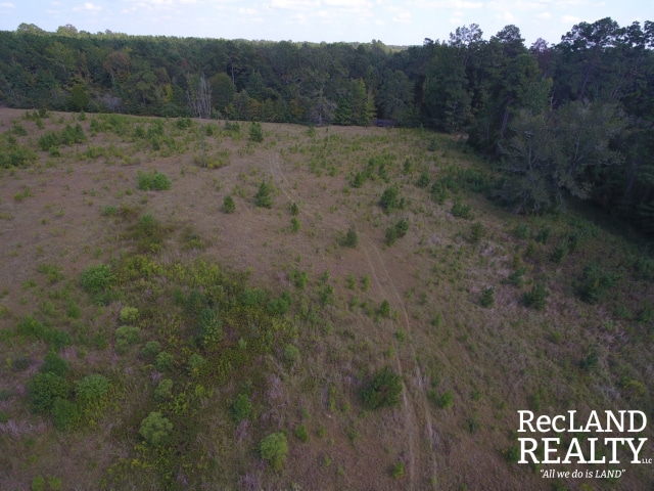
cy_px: 246
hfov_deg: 81.7
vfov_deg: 66.0
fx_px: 378
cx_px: 327
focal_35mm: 20
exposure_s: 1/330
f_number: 2.8
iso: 100
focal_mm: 3.61
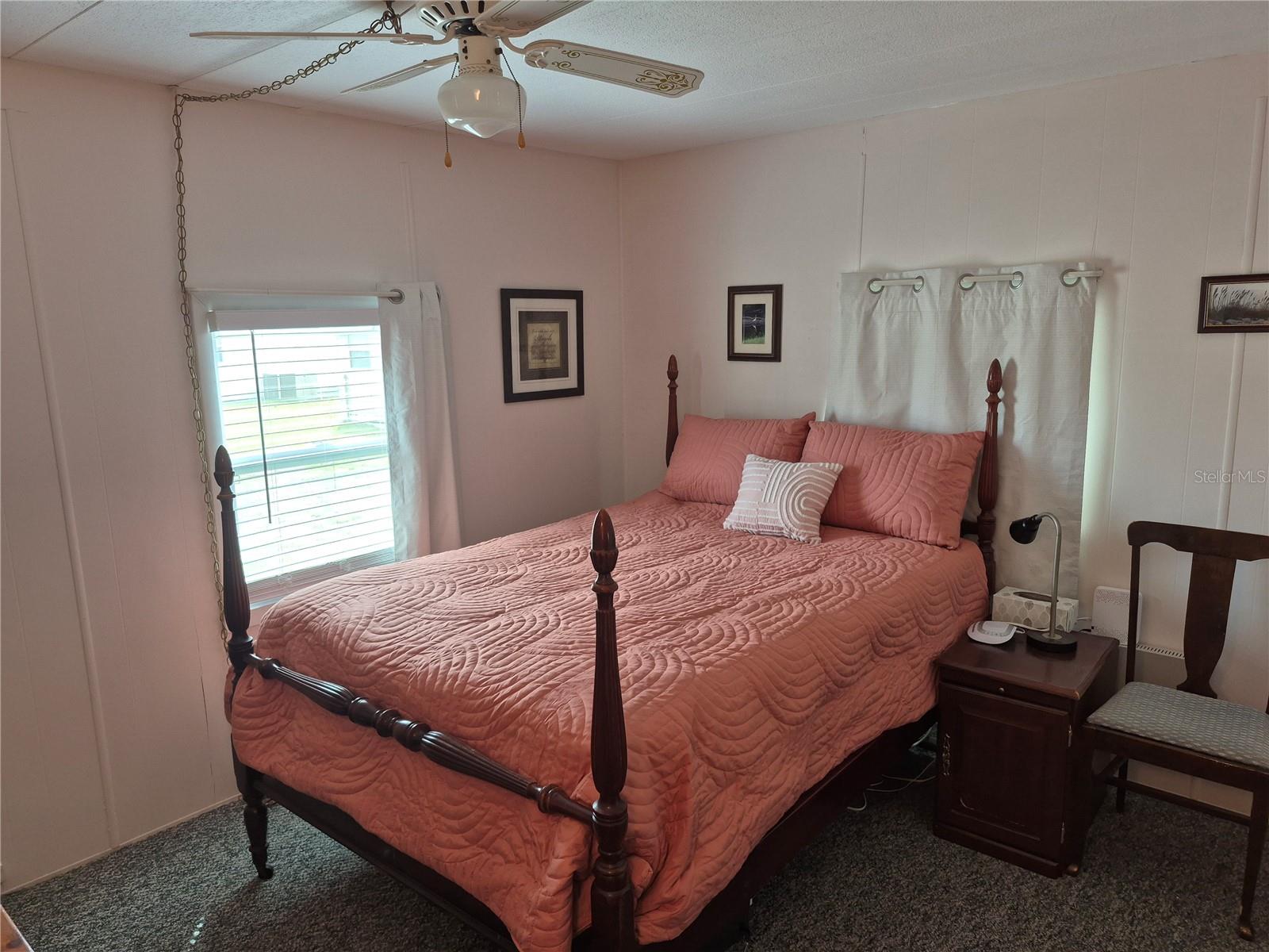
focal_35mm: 23
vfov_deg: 58.9
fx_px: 843
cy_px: 476
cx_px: 634
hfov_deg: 73.9
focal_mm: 5.4
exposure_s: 1/120
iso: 80
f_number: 1.8
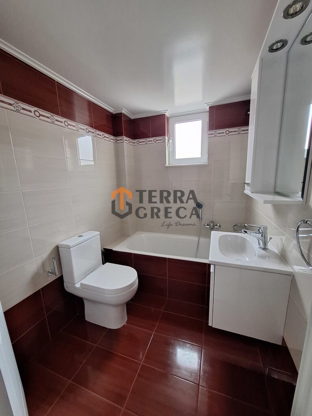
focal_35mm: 13
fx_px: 156
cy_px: 208
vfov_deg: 106.2
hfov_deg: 89.9
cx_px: 156
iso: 200
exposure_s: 1/40
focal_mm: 1.74
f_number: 2.2
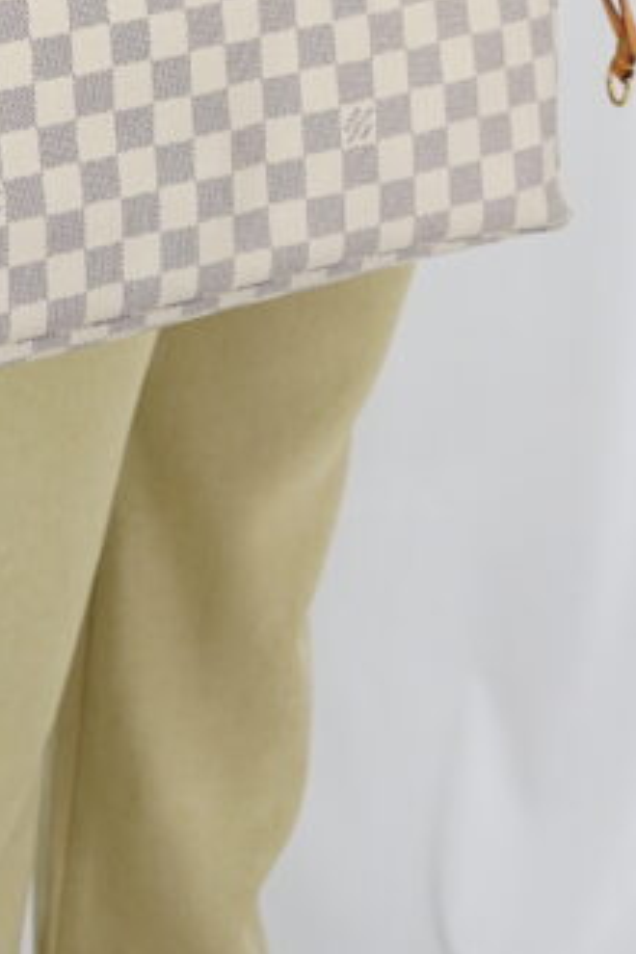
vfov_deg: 12.6
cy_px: -448
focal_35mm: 155
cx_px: 100
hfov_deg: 8.8
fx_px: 4107
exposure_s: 1/8
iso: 640
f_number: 6.3
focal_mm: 50
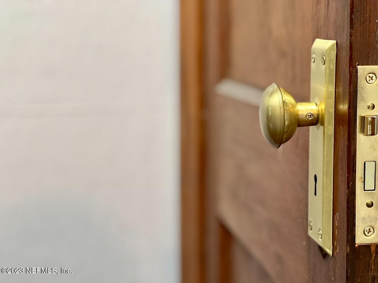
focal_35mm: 77
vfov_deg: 19.1
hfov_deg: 25.3
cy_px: 142
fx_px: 841
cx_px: 189
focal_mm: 9
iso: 400
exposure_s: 1/20
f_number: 2.8
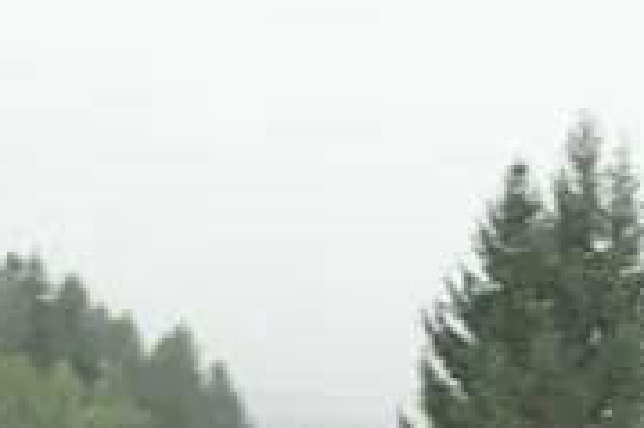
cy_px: 994
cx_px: 1101
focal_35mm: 261
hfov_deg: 7.7
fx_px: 4665
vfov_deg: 5.1
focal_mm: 26
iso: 800
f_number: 3.8
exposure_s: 1/800
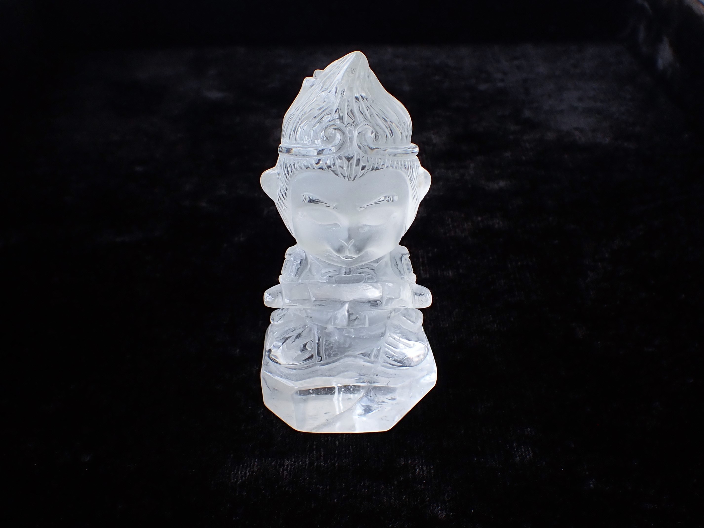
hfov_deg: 60.0
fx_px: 610
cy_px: 264
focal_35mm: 30
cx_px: 352
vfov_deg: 46.8
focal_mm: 5.4
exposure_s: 1/125
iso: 125
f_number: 3.2
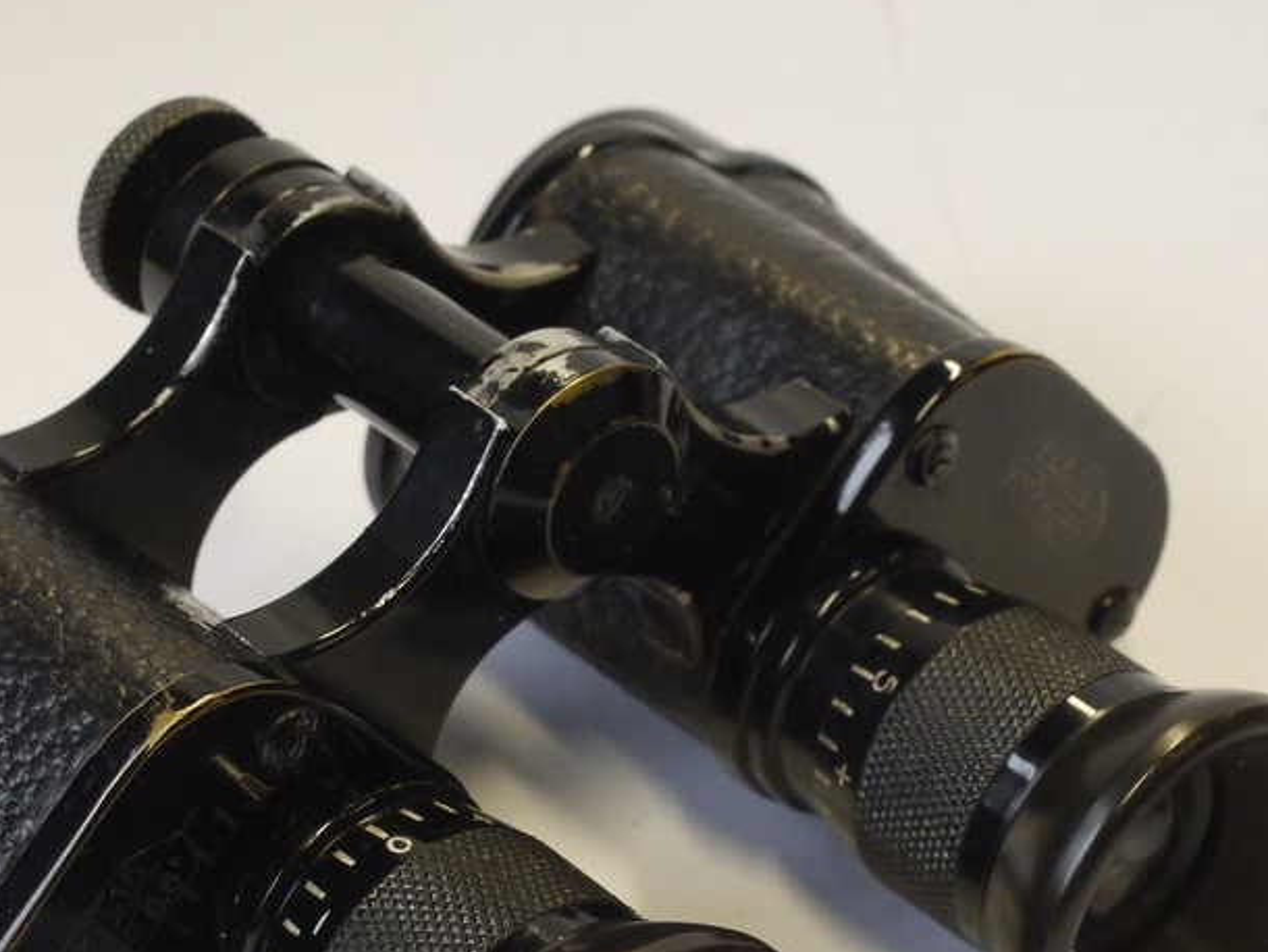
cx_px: 466
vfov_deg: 12.5
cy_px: 744
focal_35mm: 118
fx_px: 4324
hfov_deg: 16.7
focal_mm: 30
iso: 400
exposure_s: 1/25
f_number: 8
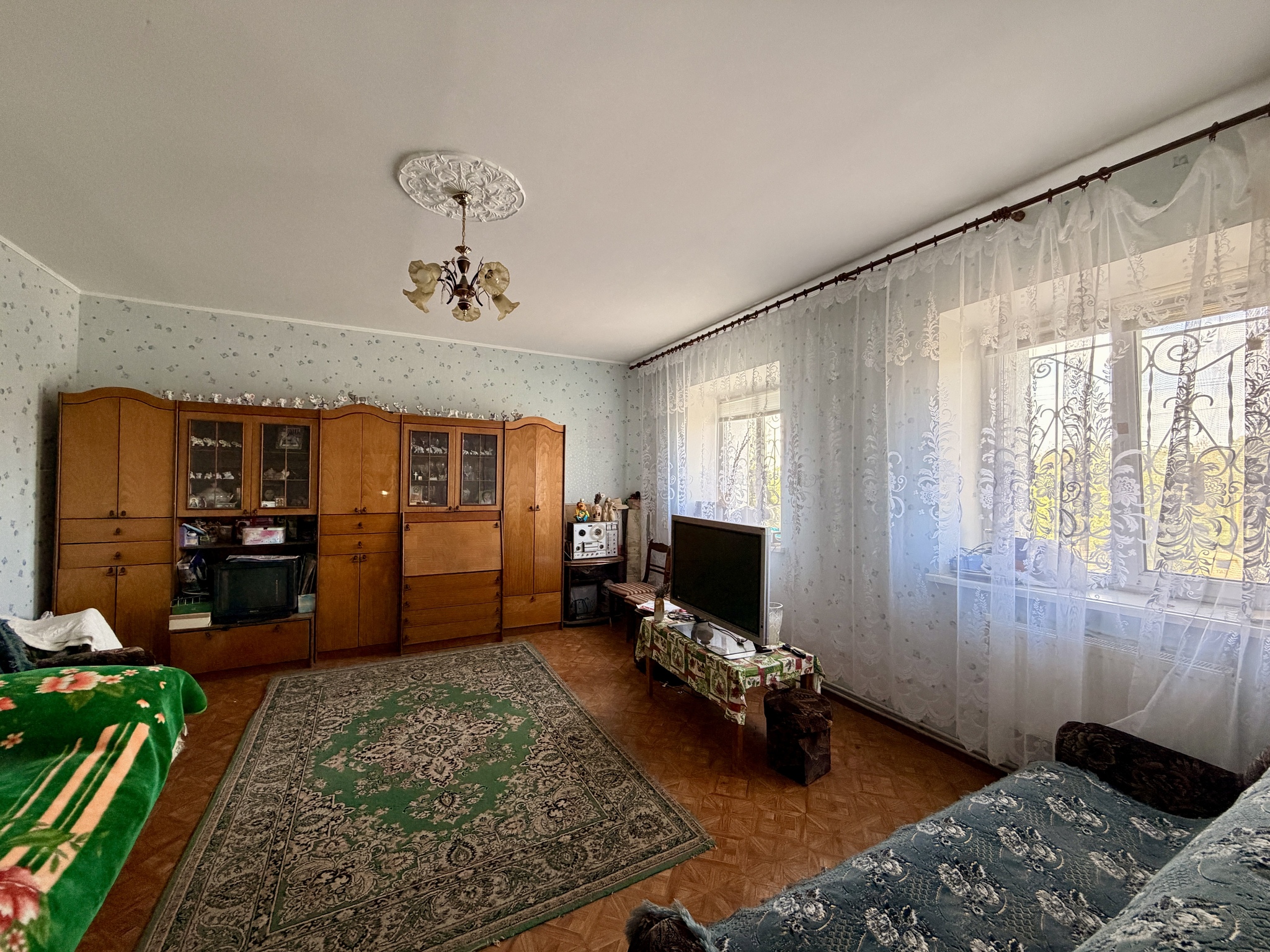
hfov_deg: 102.1
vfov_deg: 85.7
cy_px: 476
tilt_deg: +1.6
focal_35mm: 14
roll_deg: -0.5
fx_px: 514
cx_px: 635
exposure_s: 1/109
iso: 320
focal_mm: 2.22
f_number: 2.2
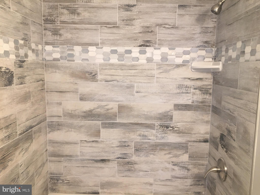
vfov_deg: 48.2
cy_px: 98
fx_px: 218
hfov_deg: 61.7
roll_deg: -1.0
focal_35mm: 29
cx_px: 130
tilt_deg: -6.6
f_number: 2.2
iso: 40
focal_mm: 4.15
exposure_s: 1/17
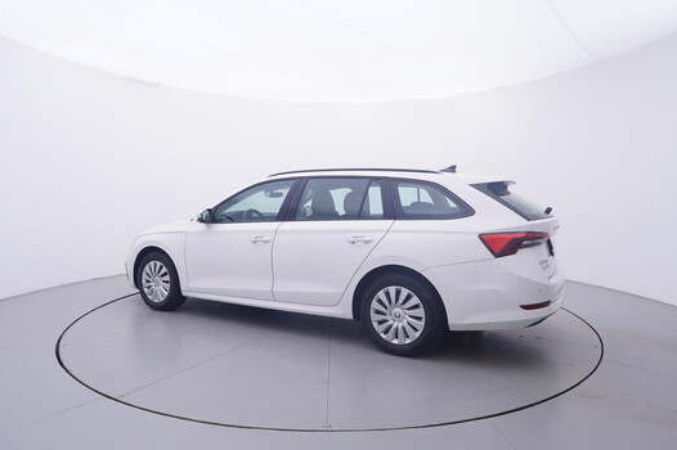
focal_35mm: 24
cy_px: 223
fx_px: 442
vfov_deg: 54.0
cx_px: 334
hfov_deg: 74.9
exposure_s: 1/80
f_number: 5
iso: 200
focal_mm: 15
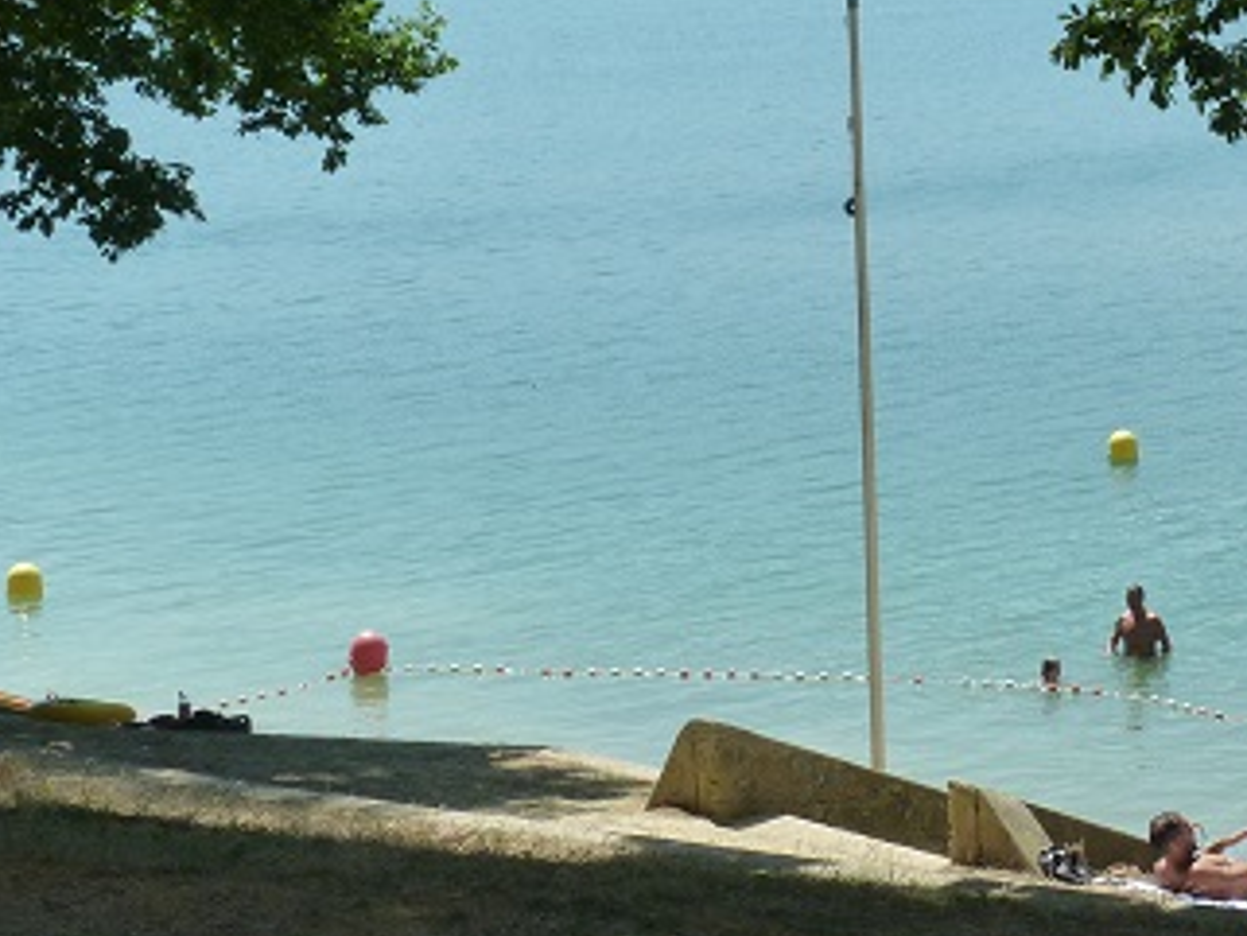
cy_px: 241
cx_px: 1018
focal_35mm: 112
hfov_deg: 17.4
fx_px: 4036
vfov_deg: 13.2
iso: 125
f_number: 5.6
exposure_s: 1/320
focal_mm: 9
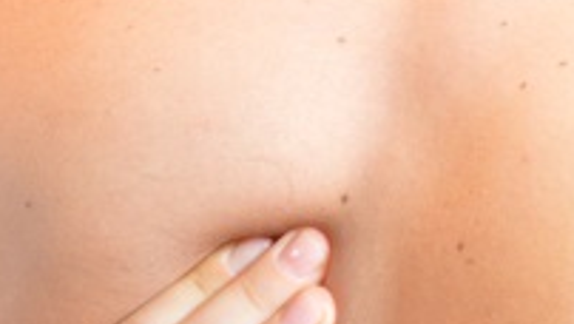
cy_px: 284
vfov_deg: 5.4
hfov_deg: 9.6
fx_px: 3412
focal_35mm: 224
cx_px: 270
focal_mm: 32
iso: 1600
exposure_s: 1/4
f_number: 22
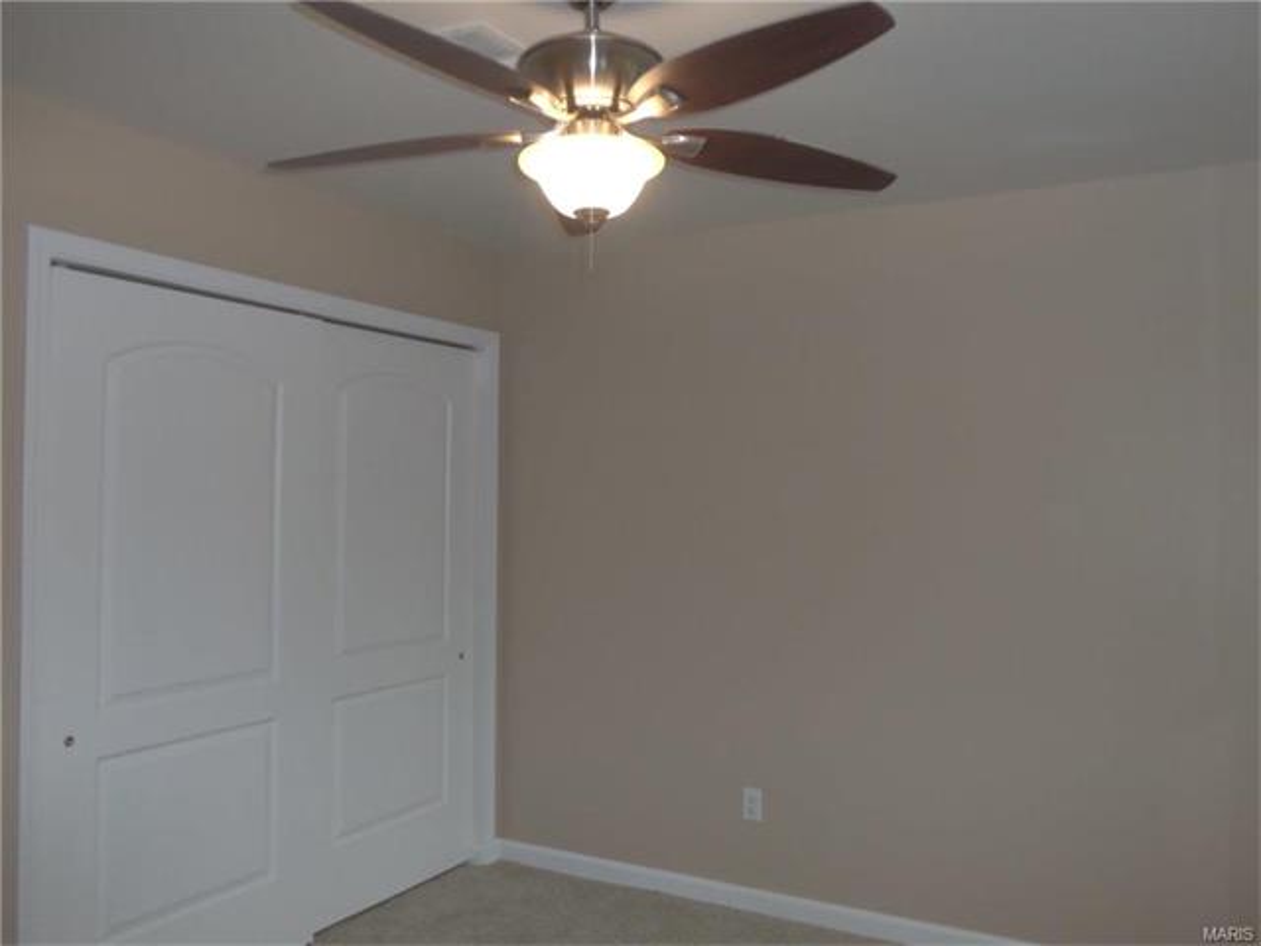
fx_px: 1020
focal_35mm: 28
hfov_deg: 63.4
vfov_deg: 49.7
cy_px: 473
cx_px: 630
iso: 200
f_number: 3.3
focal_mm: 5.1
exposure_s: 1/60
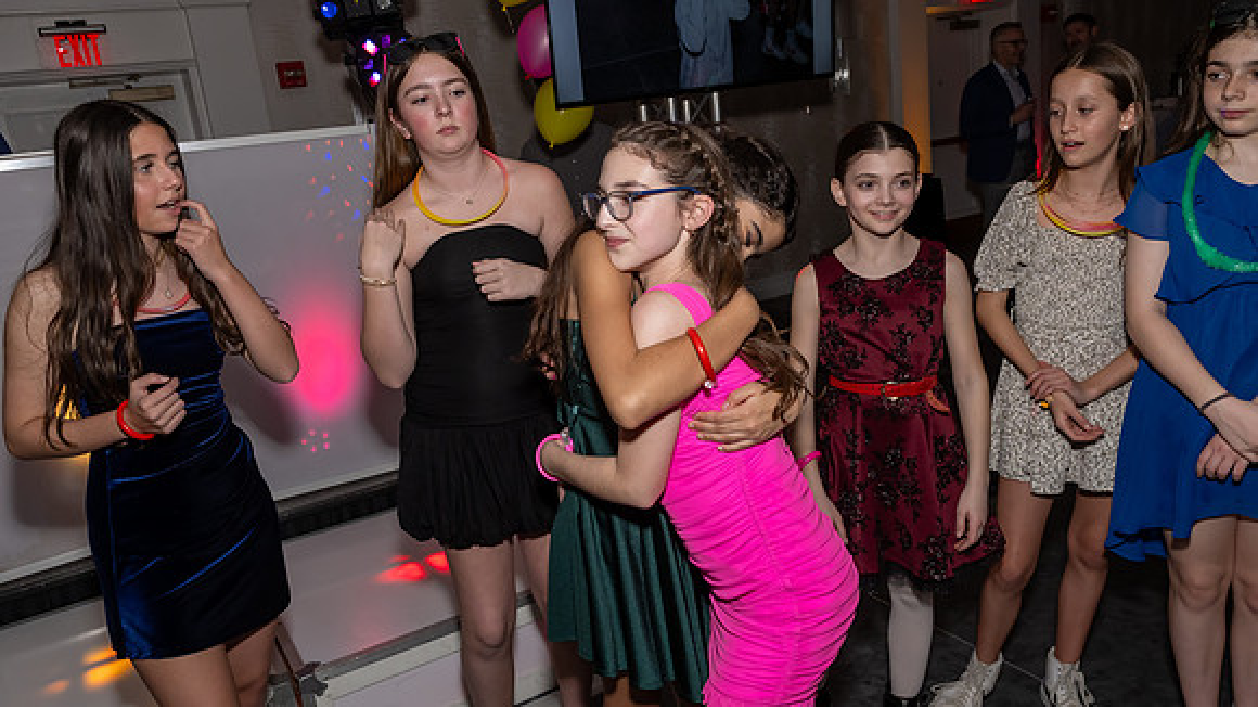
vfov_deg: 44.1
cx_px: 629
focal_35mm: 26
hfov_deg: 71.5
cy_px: 350
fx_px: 873
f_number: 7.1
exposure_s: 1/250
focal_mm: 17
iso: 800
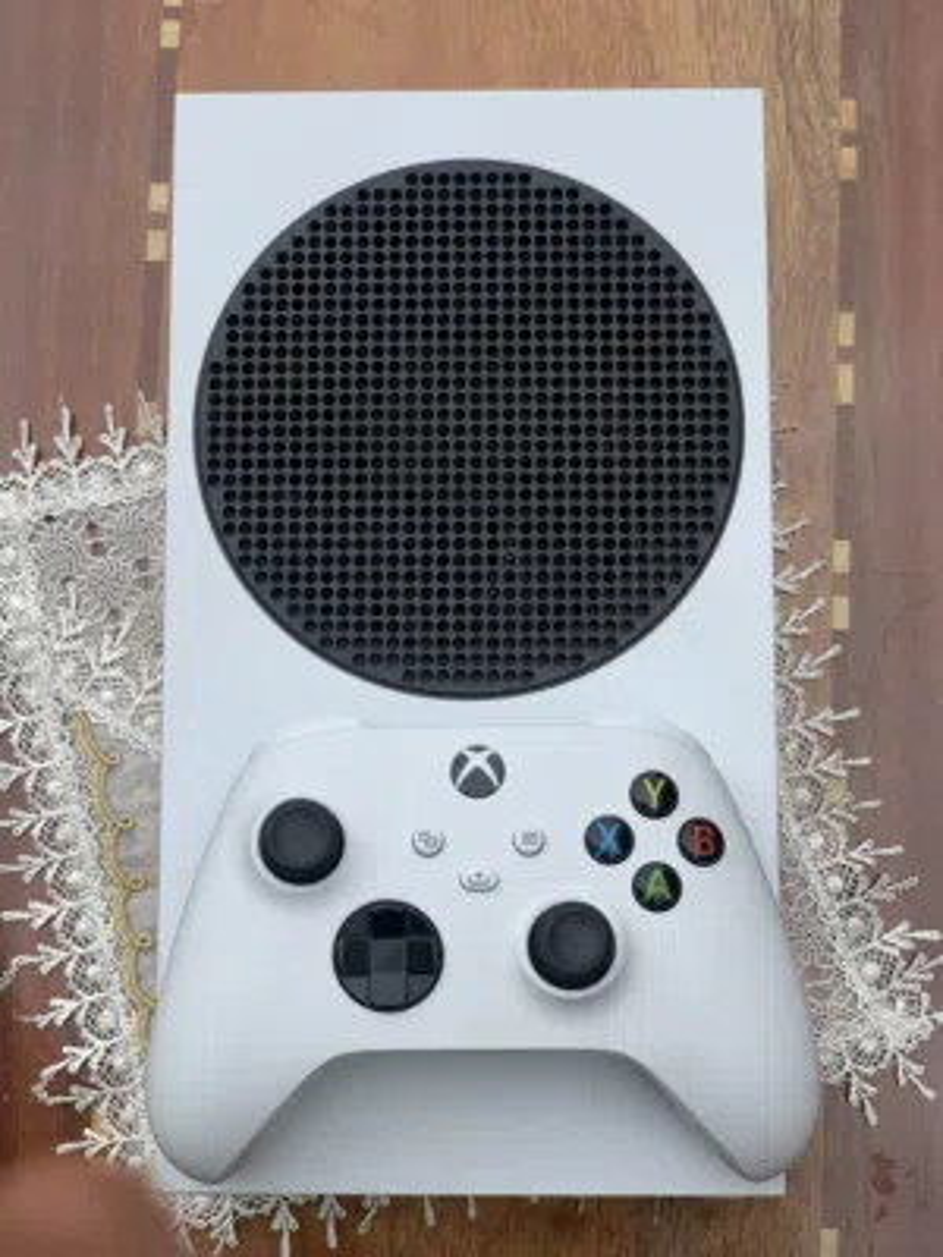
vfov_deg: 36.8
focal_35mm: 52
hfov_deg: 28.0
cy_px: 628
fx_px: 1889
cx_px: 472
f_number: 2.4
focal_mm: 6
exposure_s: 1/623
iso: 16
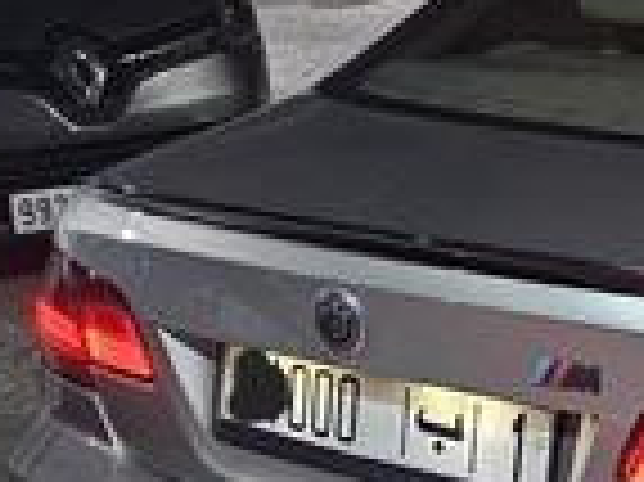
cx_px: 901
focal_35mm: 105
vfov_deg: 13.8
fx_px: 1952
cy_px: 543
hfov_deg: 17.3
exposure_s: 1/25
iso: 800
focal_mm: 6.3
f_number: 1.7
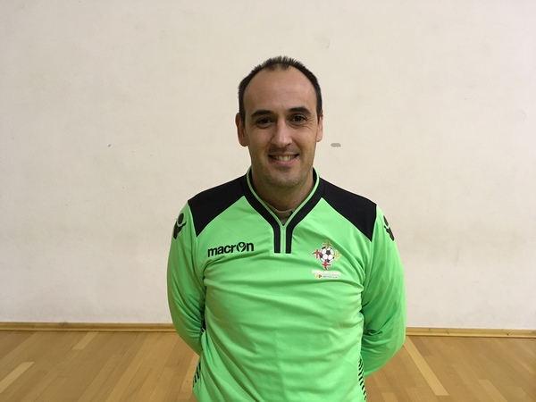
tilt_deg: -7.8
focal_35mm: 29
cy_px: 201
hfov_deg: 61.7
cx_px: 268
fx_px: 449
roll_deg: -0.6
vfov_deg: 48.2
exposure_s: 1/33
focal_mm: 4.15
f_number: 2.2
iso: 200
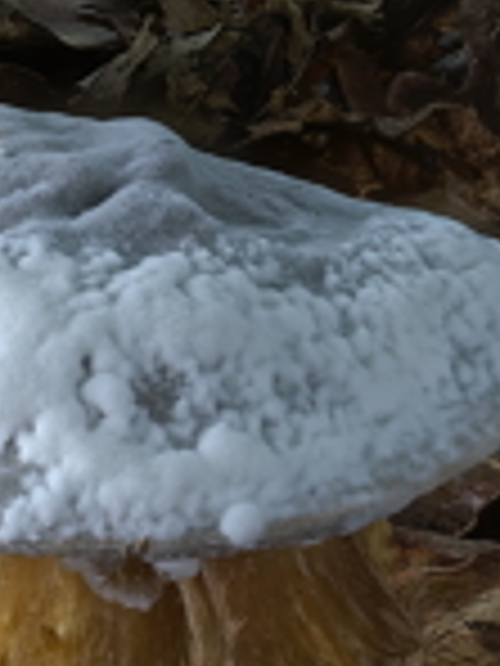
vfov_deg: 3.8
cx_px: 167
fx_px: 9995
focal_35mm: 519
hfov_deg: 2.9
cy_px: 598
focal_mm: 60
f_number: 8
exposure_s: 1/30
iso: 200
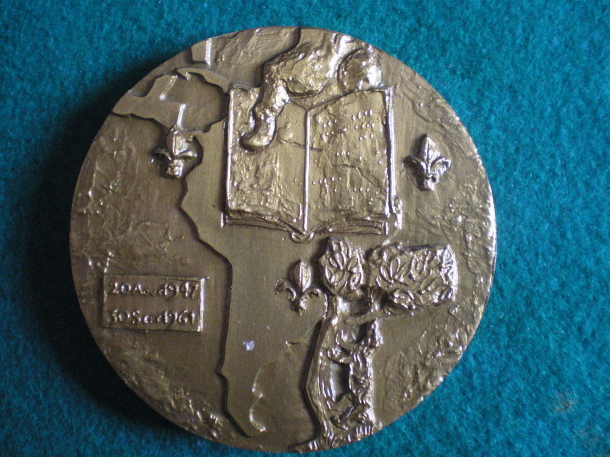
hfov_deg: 49.0
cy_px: 228
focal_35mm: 38
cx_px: 305
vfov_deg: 37.7
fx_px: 670
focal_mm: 6.3
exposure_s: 1/6
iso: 400
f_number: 3.1
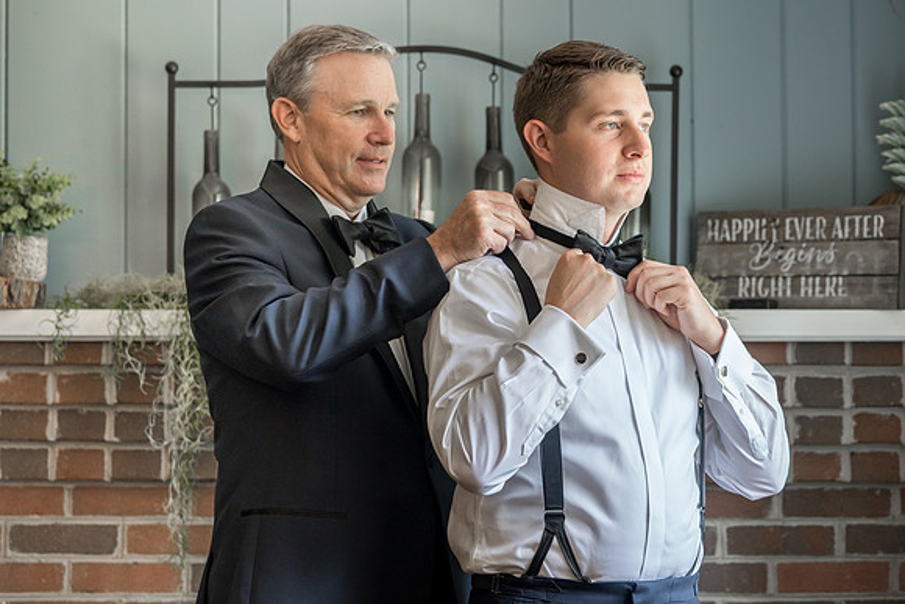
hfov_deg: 17.8
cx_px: 515
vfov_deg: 11.9
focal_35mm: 115
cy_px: 297
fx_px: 2889
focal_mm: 97
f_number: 4
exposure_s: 1/250
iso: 800
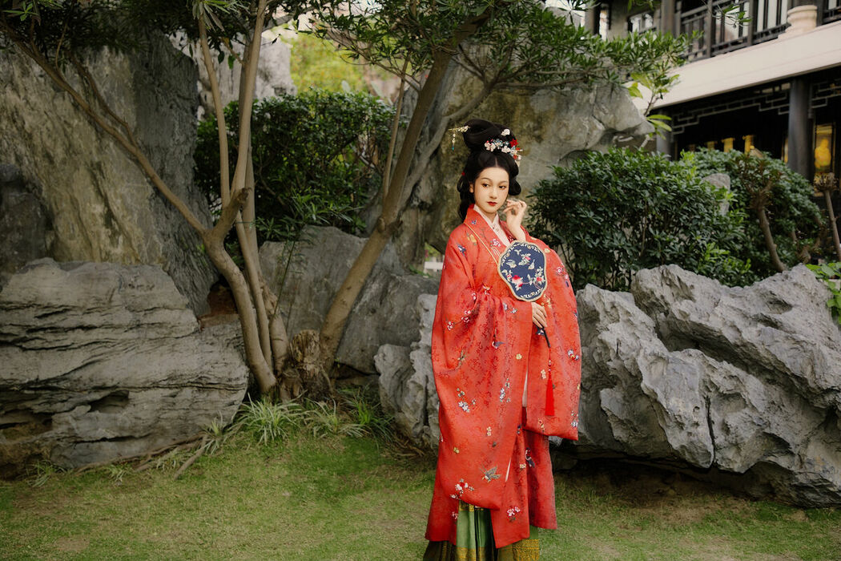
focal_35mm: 45
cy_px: 280
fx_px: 1051
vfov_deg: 29.9
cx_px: 420
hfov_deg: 43.6
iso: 400
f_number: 4
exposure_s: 1/100
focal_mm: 46
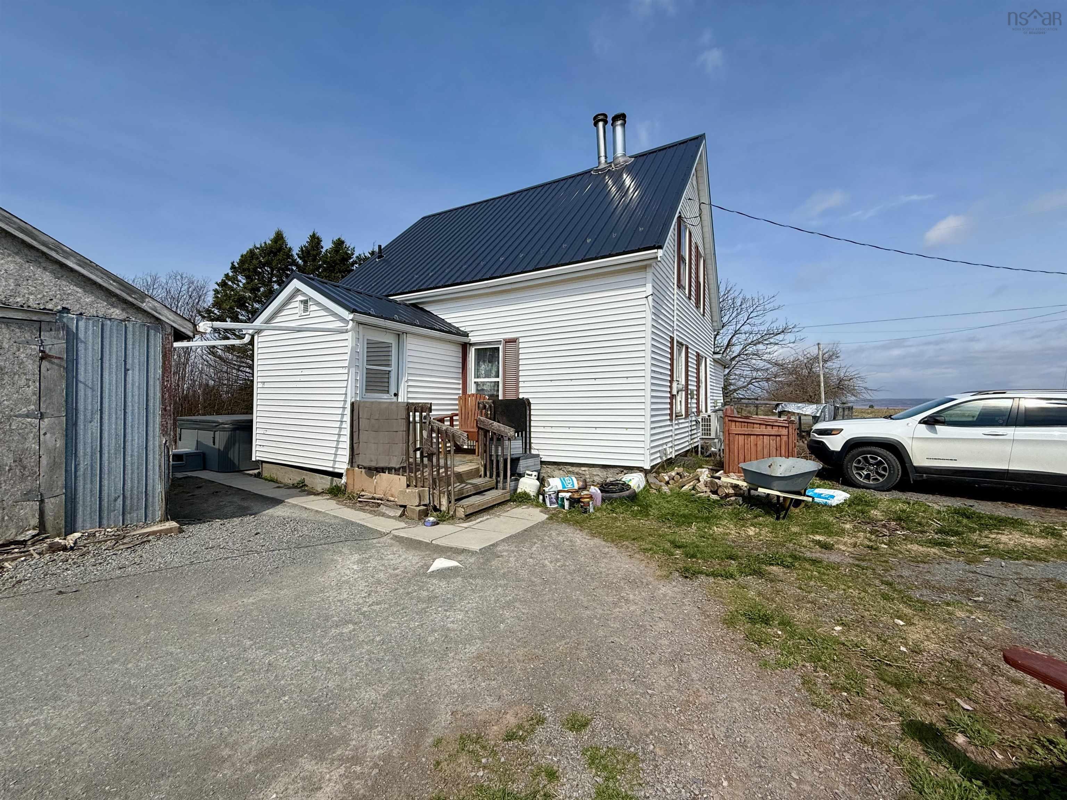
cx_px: 534
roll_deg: -0.9
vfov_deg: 85.7
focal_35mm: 14
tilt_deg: +1.2
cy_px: 400
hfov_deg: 102.1
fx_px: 432
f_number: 2.2
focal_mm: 2.22
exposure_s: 1/6173
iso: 64
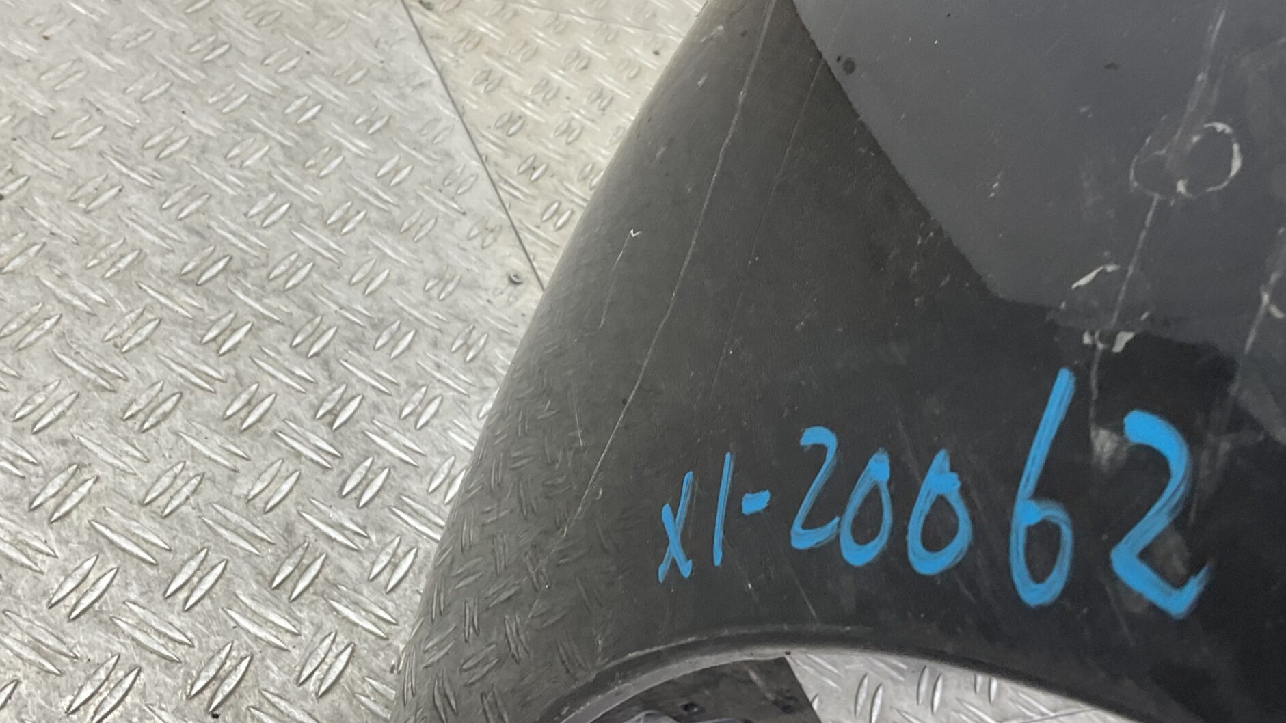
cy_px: 321
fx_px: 1466
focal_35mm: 43
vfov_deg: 27.7
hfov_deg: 47.3
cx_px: 705
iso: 40
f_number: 1.8
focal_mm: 3
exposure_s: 1/120
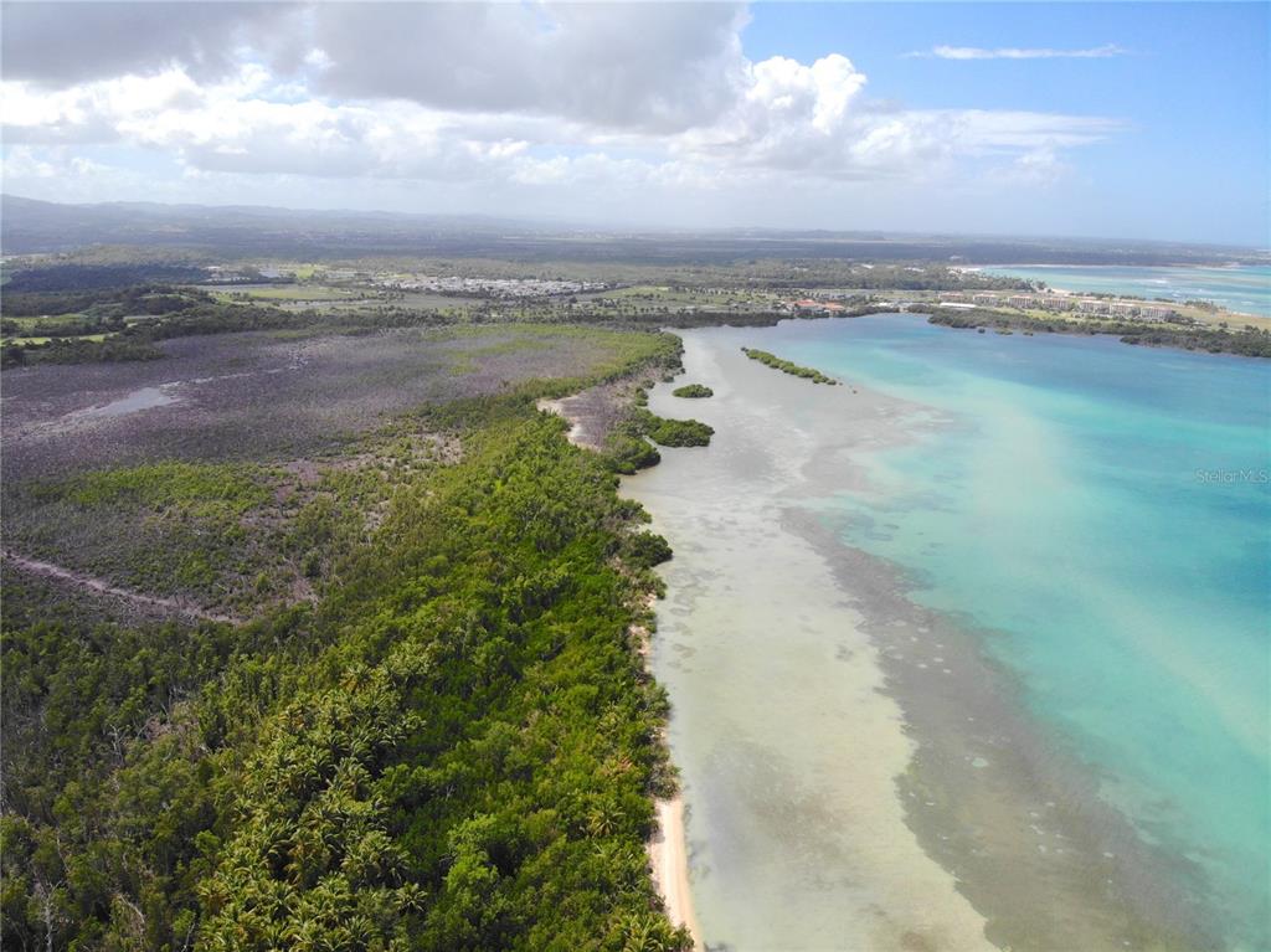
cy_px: 476
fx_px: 881
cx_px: 636
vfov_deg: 56.8
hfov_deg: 71.6
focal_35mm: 24
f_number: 2.8
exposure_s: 1/1147
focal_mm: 4.5
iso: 100
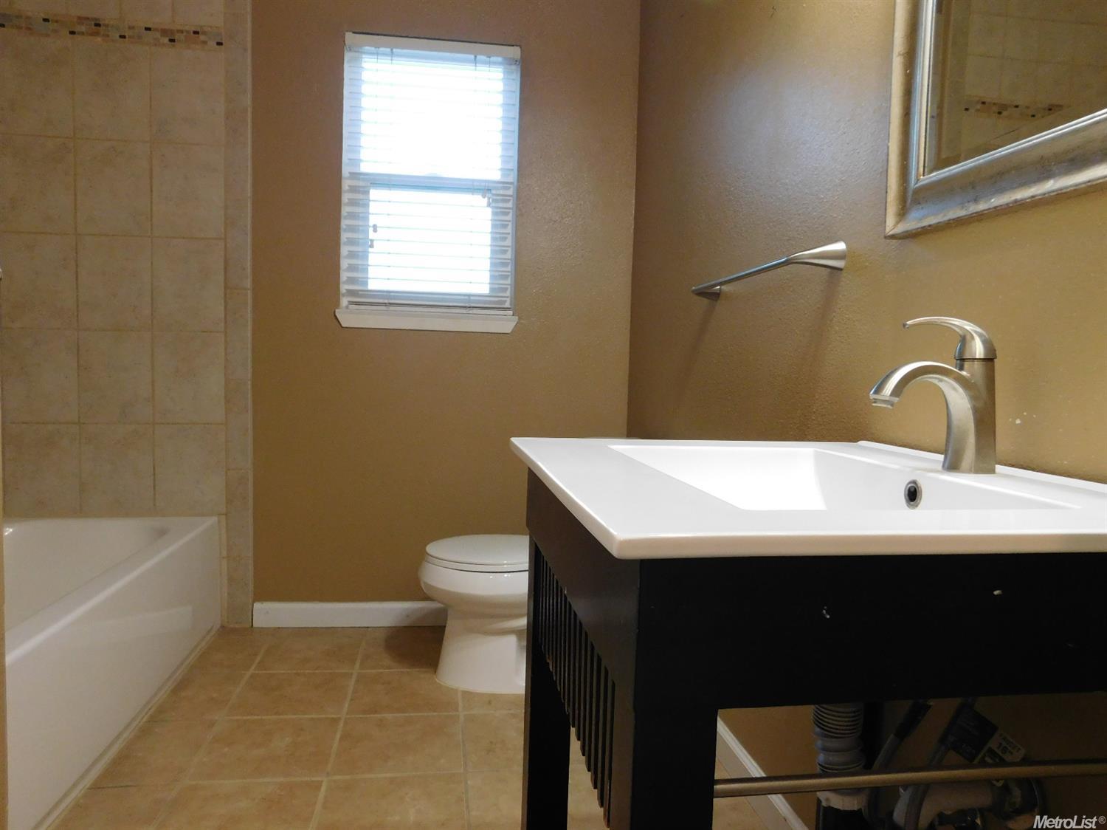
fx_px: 767
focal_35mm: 24
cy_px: 415
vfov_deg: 56.8
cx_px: 554
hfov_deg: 71.6
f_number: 3
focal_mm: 4.1
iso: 320
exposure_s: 1/30
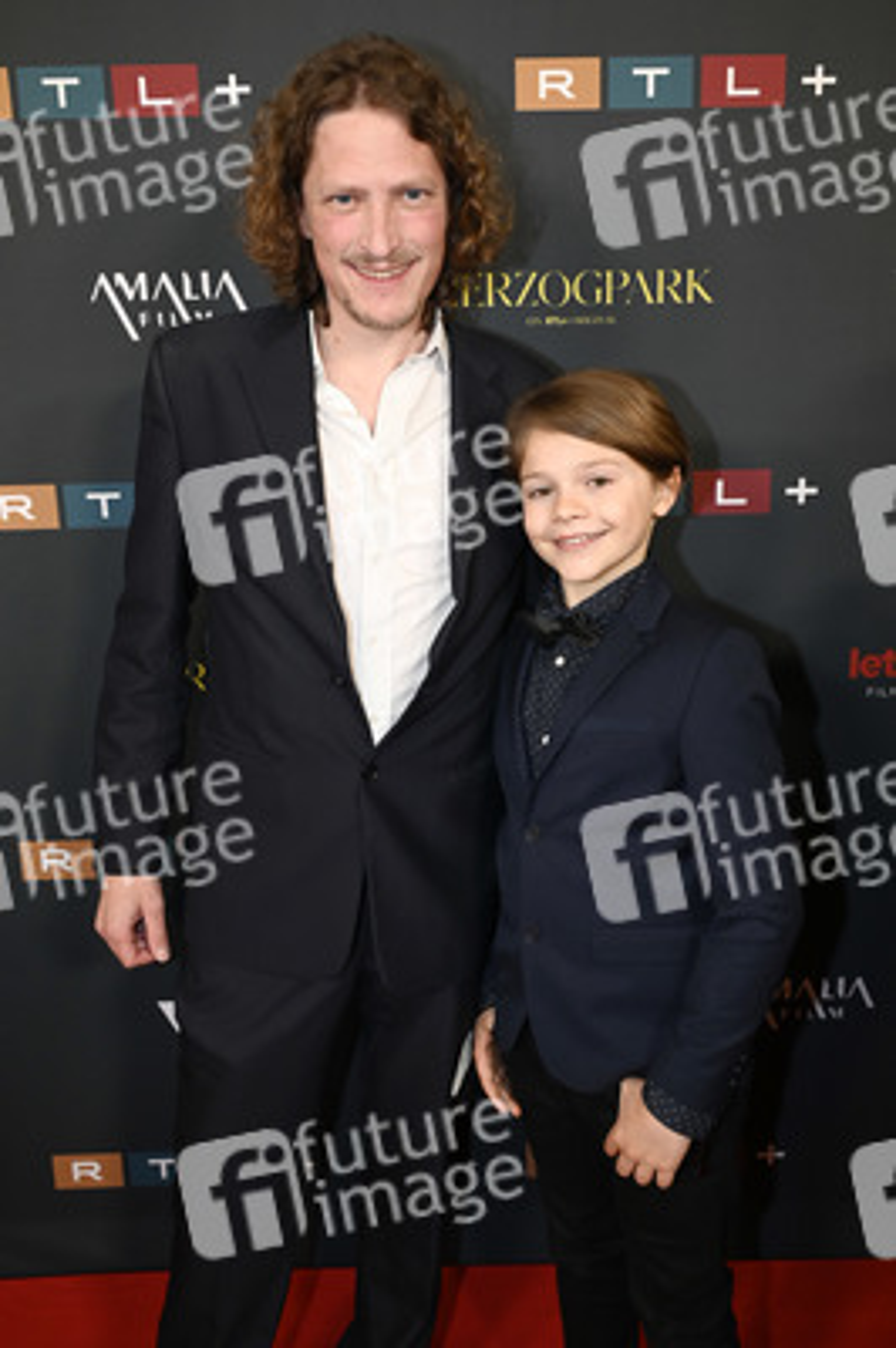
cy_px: 674
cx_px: 448
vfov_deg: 60.3
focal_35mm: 31
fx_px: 1159
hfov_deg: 42.3
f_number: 6.3
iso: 1250
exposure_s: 1/160
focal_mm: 31
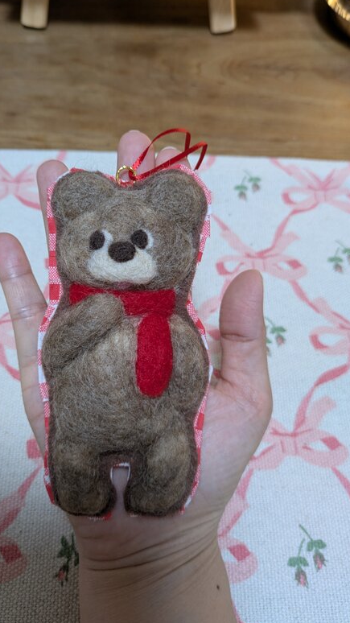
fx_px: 495
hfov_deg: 38.7
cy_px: 293
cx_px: 134
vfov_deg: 64.3
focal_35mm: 30
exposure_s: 1/33.3
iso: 88
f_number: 1.89
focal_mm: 5.43
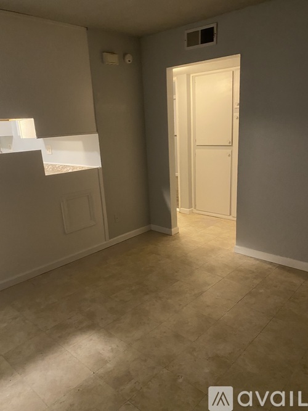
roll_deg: +4.8
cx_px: 154
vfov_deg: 67.3
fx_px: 309
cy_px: 206
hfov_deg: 53.0
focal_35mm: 26
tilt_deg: -14.3
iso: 500
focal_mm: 4.25
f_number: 1.8
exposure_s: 1/30
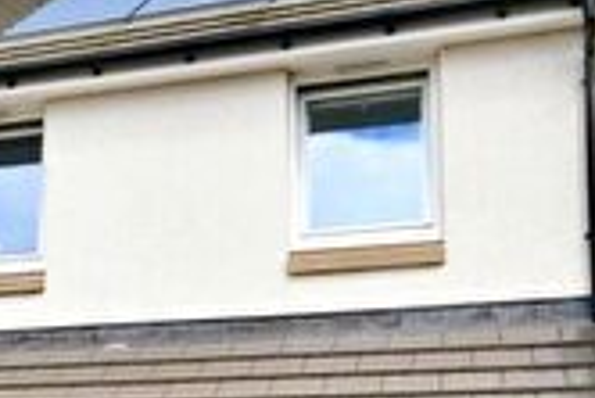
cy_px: 396
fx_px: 1323
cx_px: -190
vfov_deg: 16.7
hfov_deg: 22.5
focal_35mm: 80
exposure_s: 1/250
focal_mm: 13
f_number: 6.3
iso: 100
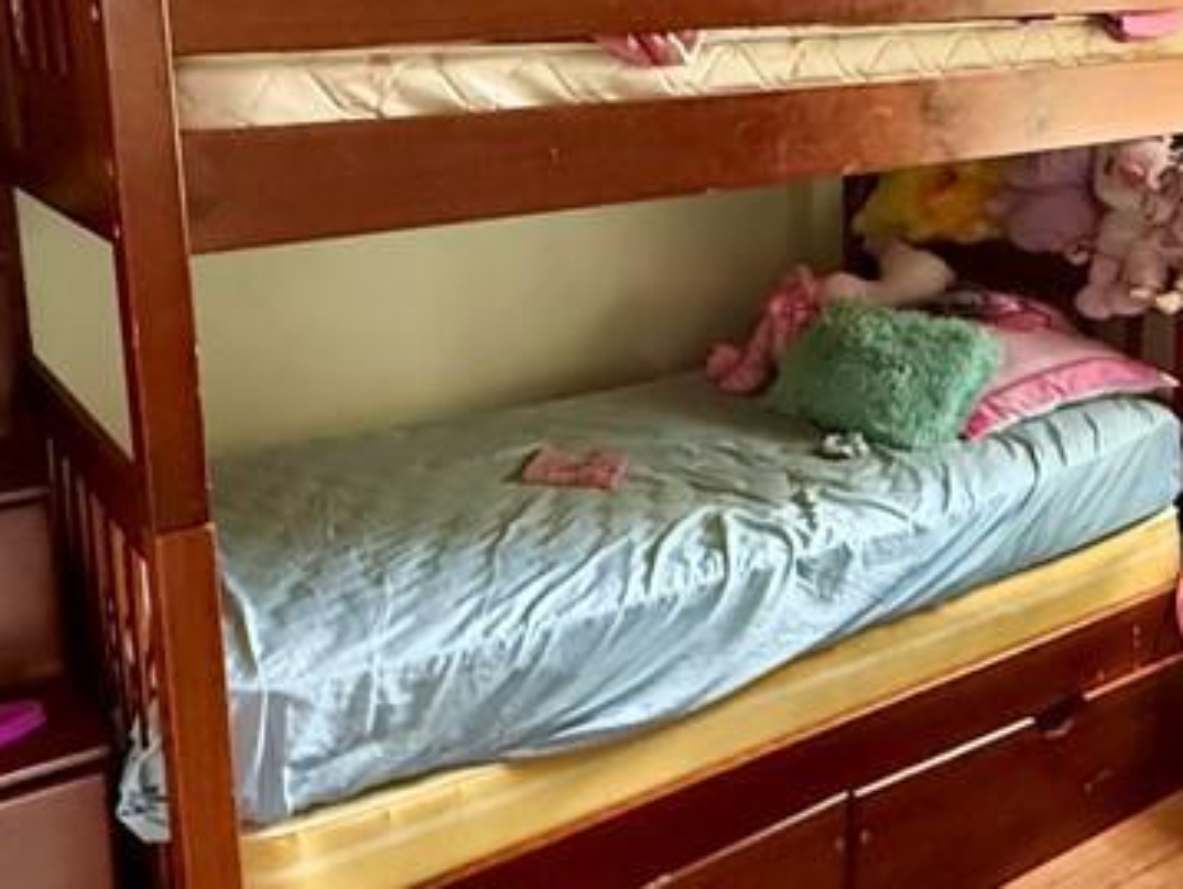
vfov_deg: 35.4
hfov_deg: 46.7
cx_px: 628
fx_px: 1368
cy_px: 254
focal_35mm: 40
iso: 1250
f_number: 2.2
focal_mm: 2.22
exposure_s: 1/60
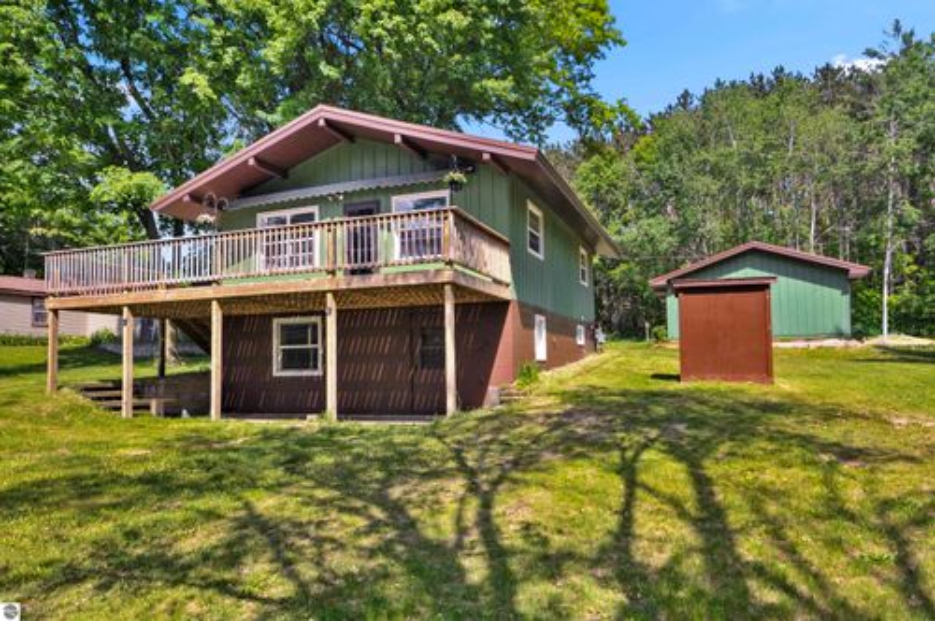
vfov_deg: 53.0
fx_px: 623
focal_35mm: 24
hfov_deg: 73.8
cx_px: 468
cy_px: 310
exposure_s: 1/1250
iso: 400
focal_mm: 16
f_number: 5
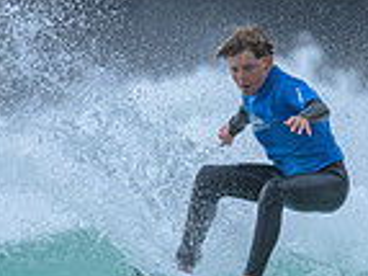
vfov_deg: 0.5
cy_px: 368
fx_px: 33162
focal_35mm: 3122
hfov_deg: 0.6
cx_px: 157
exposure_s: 1/1600
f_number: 6.3
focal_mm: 800
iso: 320
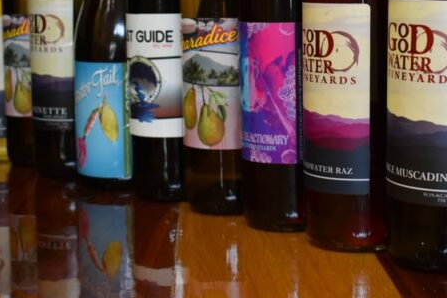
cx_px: 351
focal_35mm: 80
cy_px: 50
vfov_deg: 16.9
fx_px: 992
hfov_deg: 25.0
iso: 1000
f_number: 4.2
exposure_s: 1/125
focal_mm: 31
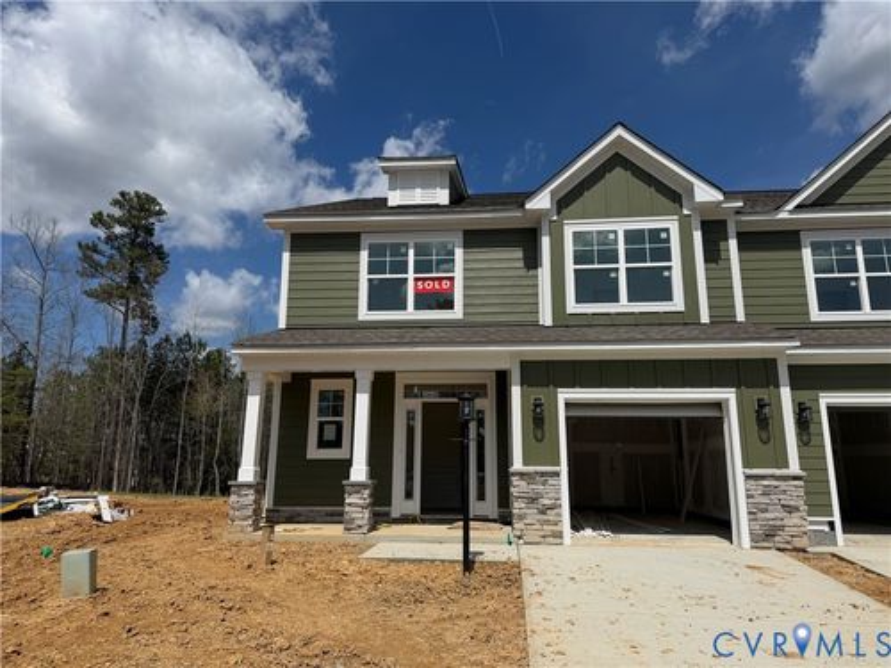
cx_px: 446
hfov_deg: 71.6
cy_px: 334
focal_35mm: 24
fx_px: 618
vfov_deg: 56.8
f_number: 1.78
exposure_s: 1/11905
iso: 80
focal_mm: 6.76
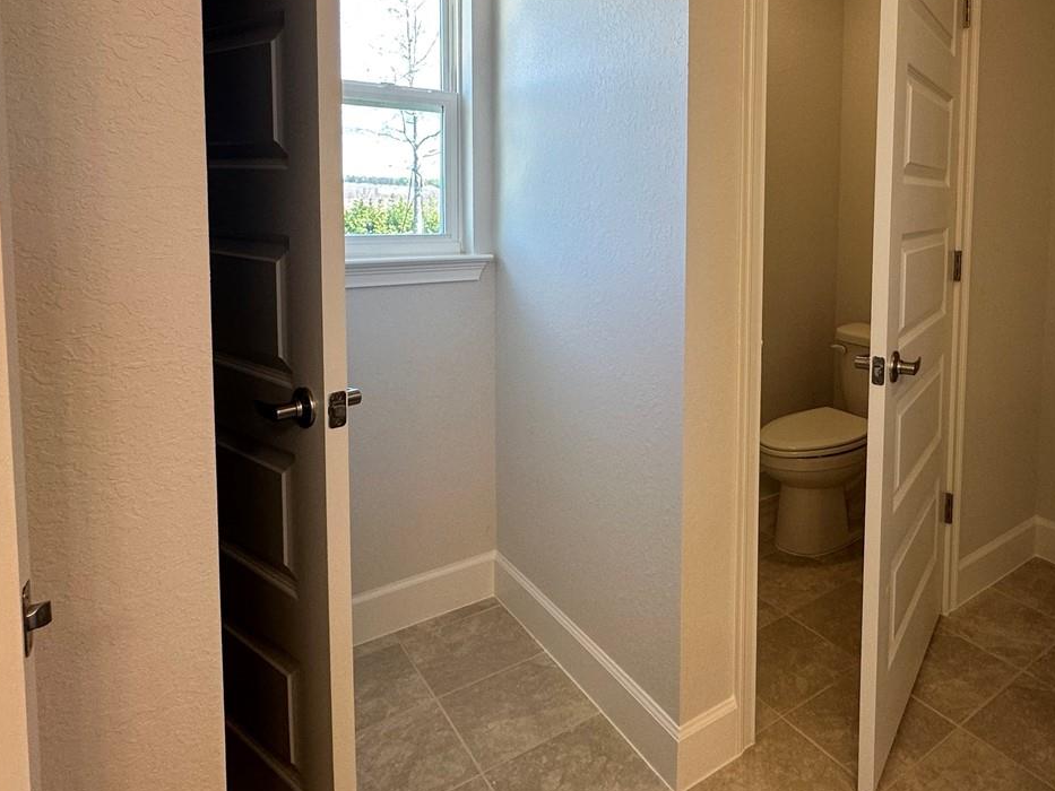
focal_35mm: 24
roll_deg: -1.8
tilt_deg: -3.1
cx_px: 779
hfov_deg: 67.5
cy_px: 246
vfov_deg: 55.3
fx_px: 732
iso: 125
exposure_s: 1/120
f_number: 2.2
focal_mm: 2.22
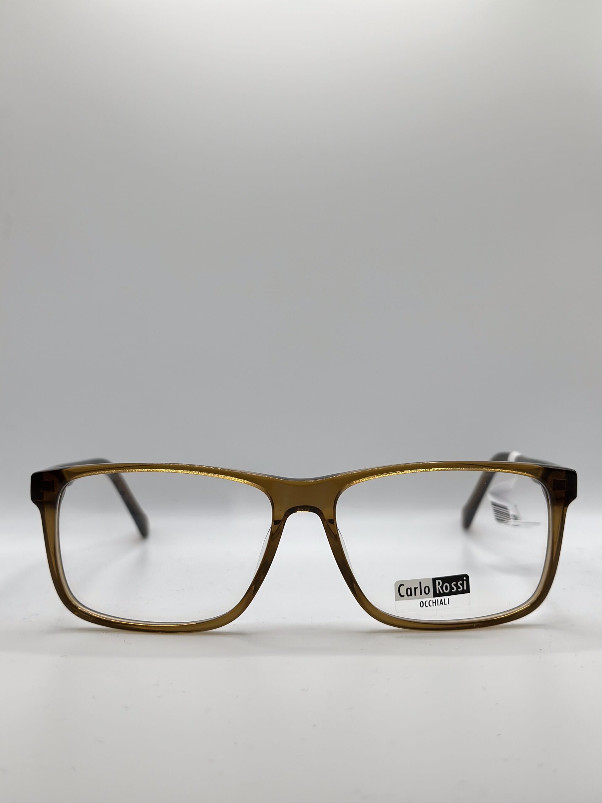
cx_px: 301
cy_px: 402
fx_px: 1113
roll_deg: -3.2
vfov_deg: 39.7
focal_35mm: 48
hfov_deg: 30.3
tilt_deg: -15.7
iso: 80
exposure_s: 1/843
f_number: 1.78
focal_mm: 6.86
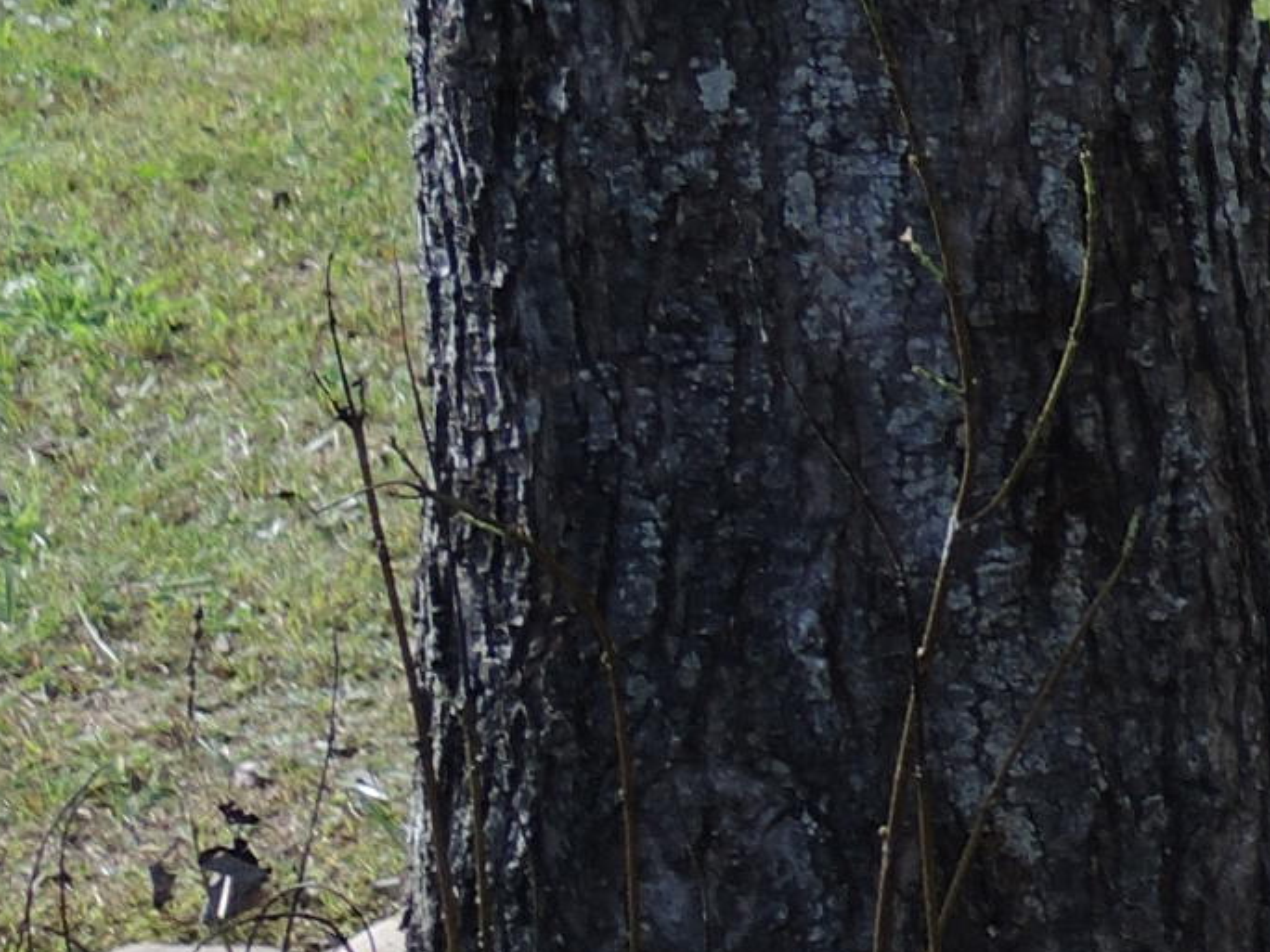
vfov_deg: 7.7
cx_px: 3496
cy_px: 35
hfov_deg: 8.8
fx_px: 7081
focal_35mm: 193
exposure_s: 1/320
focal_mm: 7
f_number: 2
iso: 80
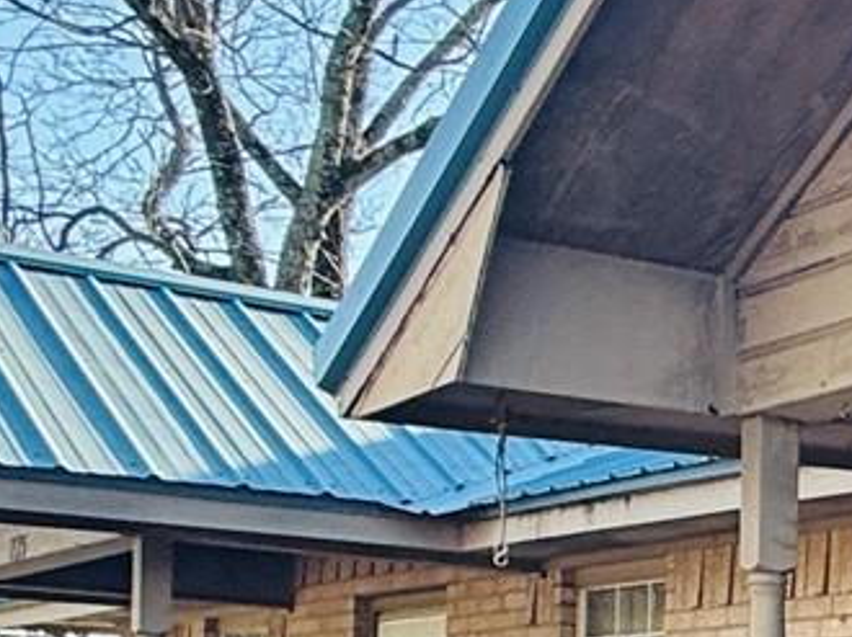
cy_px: 769
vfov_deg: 16.3
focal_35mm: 87
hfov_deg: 14.9
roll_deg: -0.3
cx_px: 1996
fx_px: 2140
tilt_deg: +0.8
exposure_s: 1/177
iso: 50
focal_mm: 2.22
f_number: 2.2
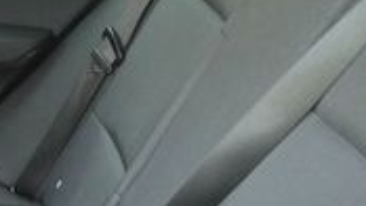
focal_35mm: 92
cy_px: 378
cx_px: -183
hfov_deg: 20.0
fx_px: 893
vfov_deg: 12.0
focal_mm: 6.3
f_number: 1.7
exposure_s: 1/60
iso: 800
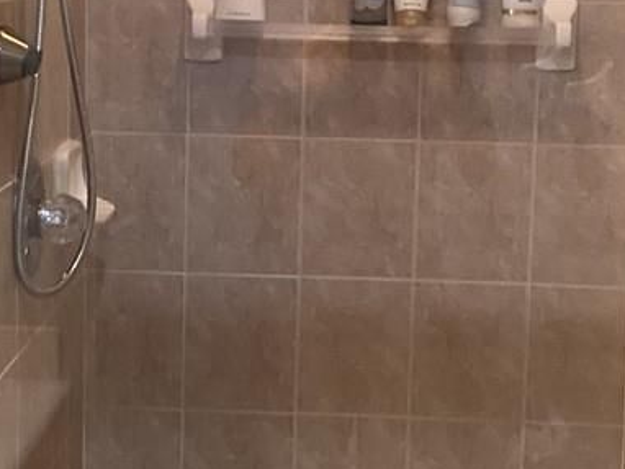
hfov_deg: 23.5
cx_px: 277
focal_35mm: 83
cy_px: 163
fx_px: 1500
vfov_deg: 17.8
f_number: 2.4
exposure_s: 1/60
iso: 160
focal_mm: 3.3
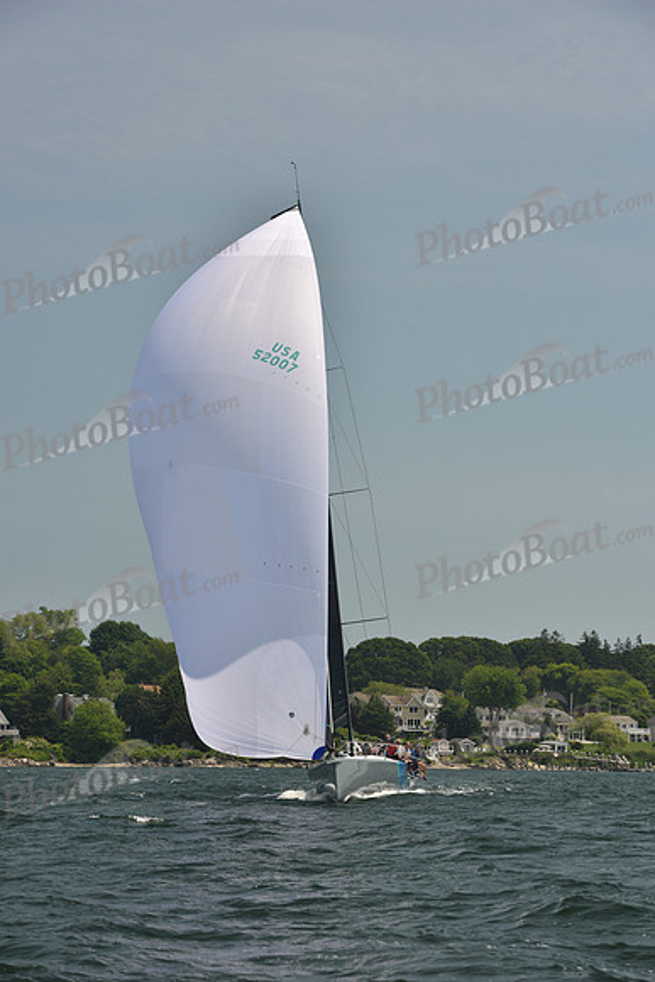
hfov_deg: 13.7
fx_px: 2727
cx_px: 328
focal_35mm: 100
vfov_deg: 20.4
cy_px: 491
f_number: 7.1
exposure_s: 1/640
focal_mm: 100
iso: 250
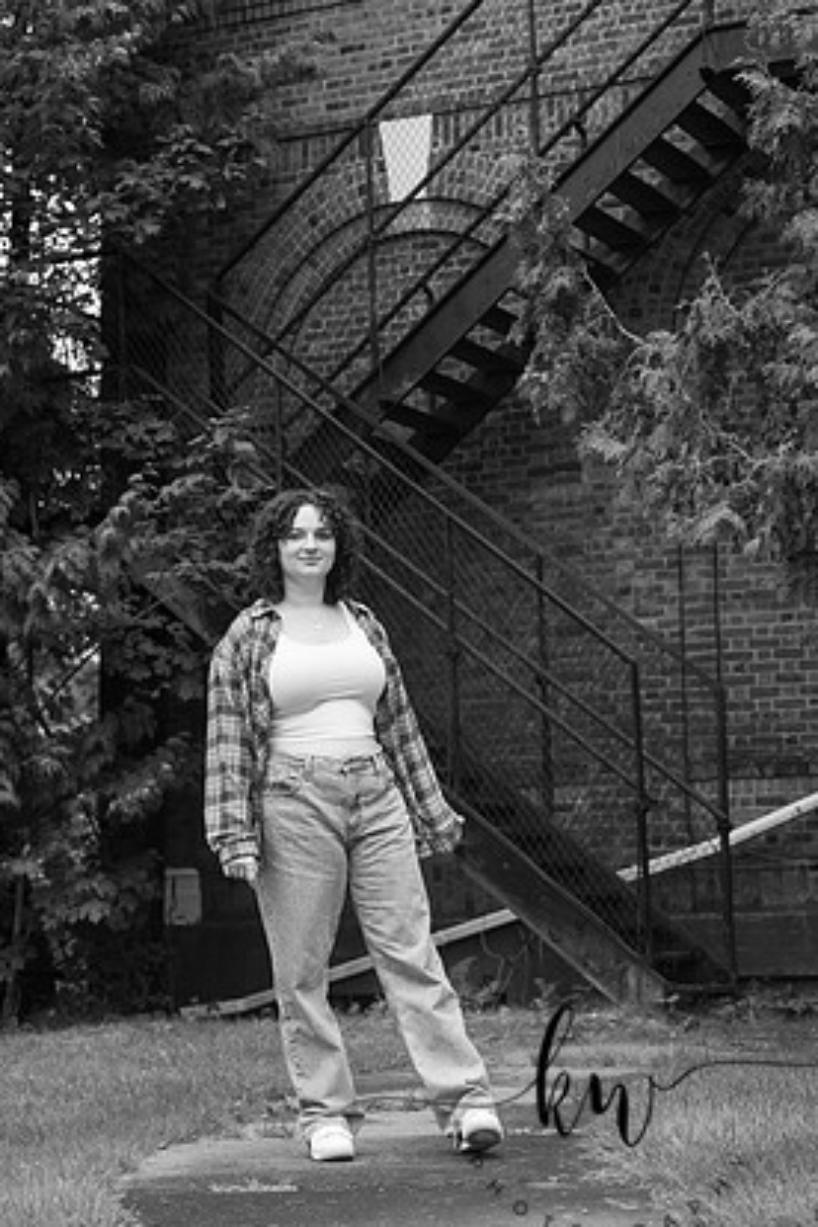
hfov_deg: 17.9
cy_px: 602
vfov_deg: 26.7
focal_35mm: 76
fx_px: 2590
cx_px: 427
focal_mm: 70
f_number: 5
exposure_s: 1/200
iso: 320
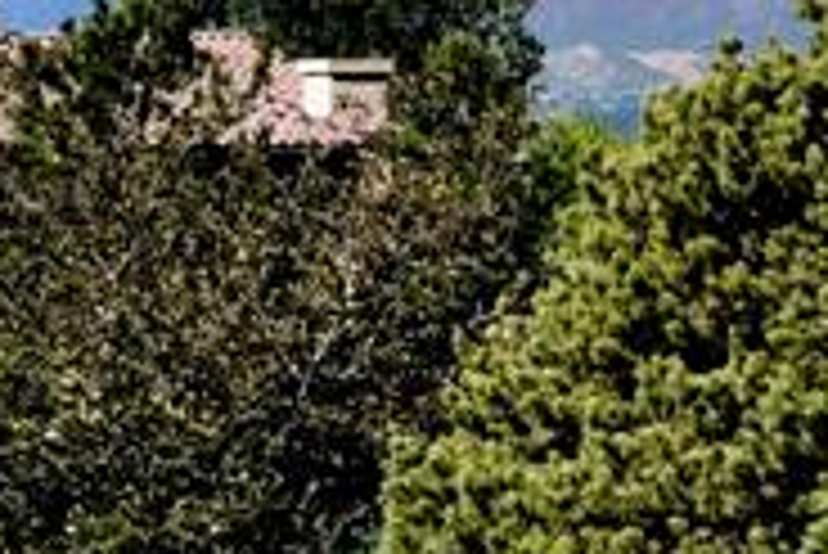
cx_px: 981
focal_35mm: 243
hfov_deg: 8.4
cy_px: -263
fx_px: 5593
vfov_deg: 5.6
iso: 200
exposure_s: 1/500
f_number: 11
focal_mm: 70
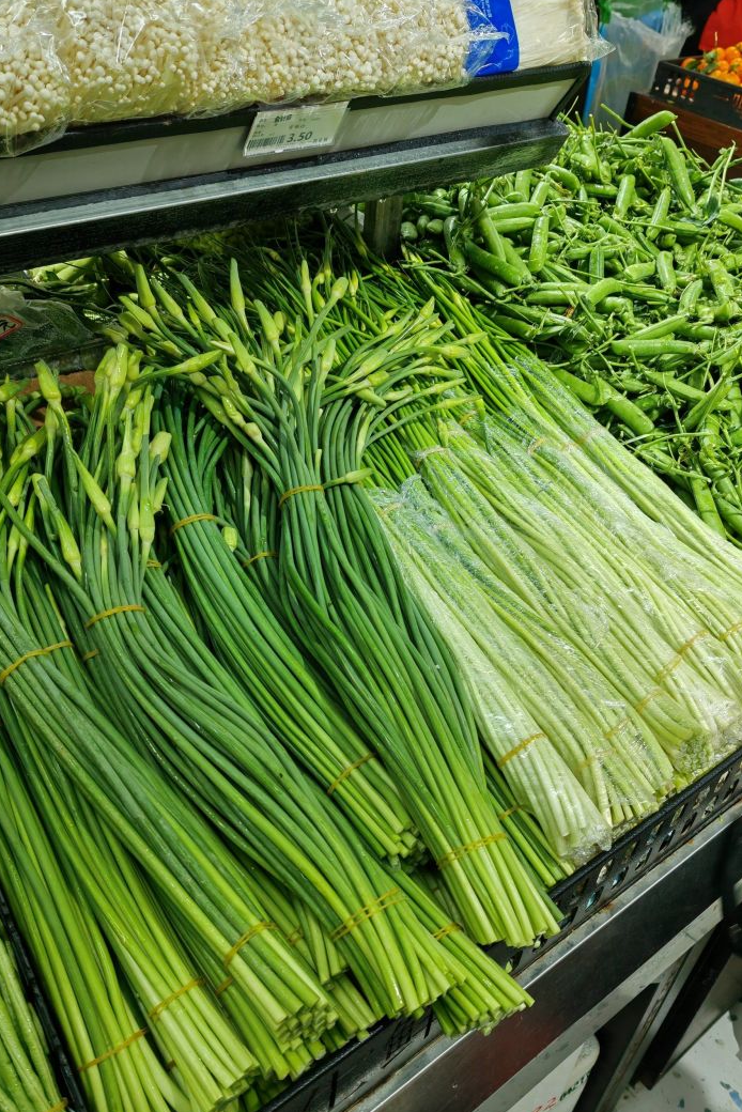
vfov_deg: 58.7
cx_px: 335
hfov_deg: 41.1
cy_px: 551
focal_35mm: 32
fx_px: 989
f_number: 1.9
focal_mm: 6.12
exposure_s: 1/100
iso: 160
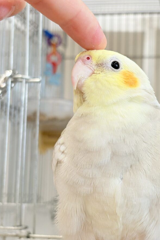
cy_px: 119
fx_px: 486
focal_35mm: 73
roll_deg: -1.4
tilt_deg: +5.2
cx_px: 137
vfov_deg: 27.7
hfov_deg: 18.4
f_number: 1.6
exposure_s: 1/50
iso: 50
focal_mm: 5.96
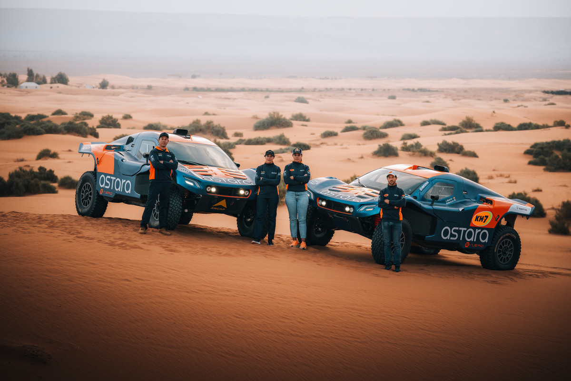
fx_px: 3172
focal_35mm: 200
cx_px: 286
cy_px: 190
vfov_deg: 6.9
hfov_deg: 10.3
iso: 200
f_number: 7.1
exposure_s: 1/250
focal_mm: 200
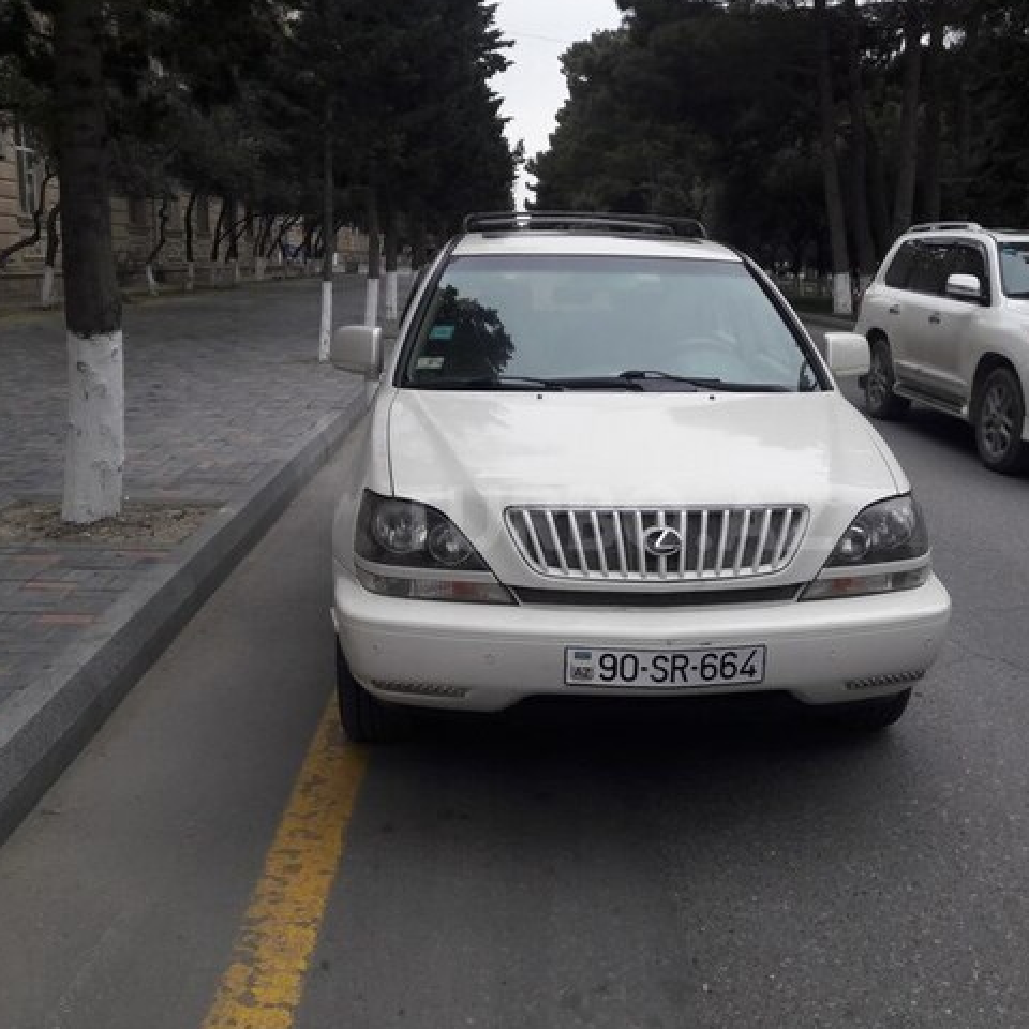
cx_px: 613
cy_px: 518
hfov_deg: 48.2
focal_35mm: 34
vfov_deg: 48.5
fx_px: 1143
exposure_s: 1/425
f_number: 1.9
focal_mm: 3.7
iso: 40
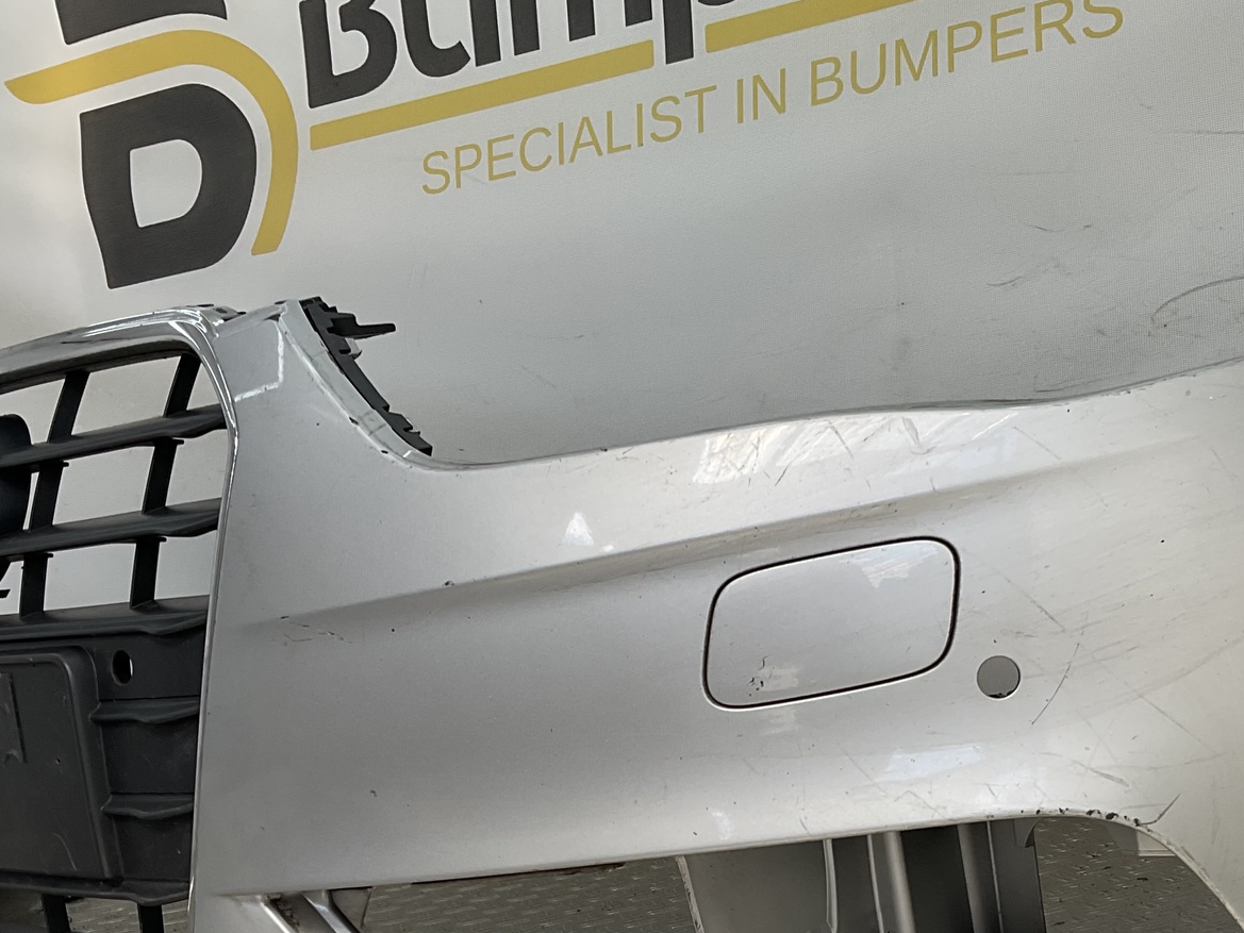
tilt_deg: -7.9
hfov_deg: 38.1
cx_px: 717
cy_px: 800
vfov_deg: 28.2
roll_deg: +7.3
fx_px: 1797
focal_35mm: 50
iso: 16
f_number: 1.8
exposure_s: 1/344
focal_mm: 3
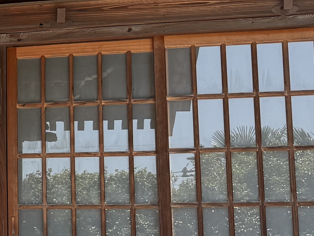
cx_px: -226
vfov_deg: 13.8
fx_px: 971
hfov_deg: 16.0
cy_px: 162
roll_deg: -1.4
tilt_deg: +8.6
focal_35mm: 107
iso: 100
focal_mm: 6.76
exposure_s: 1/622
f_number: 1.78
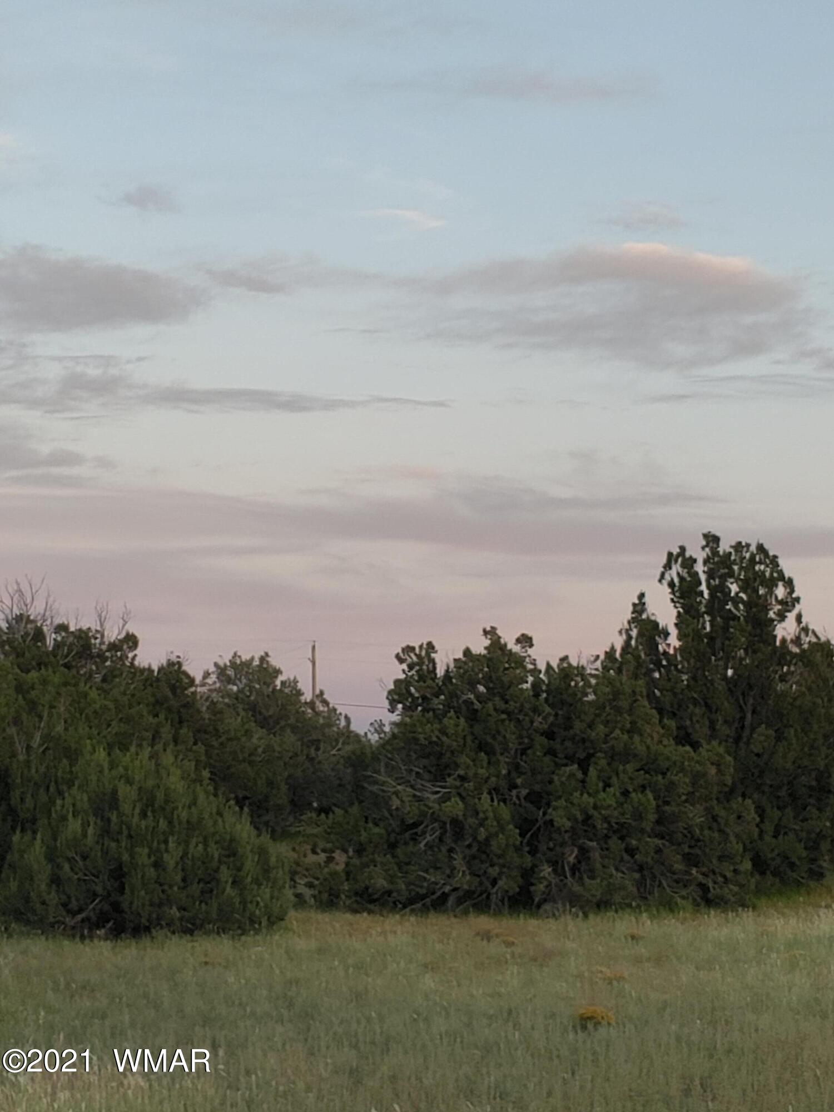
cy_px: 556
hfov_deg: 16.1
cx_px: 417
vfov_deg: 21.3
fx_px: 2955
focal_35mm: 92
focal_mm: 4.23
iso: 50
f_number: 1.5
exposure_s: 1/175
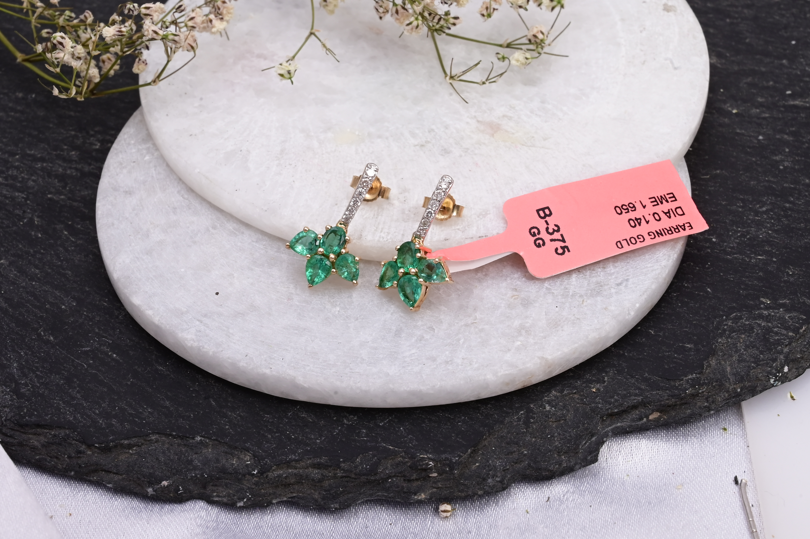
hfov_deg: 21.0
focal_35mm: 97
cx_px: 391
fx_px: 2181
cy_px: 245
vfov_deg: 14.1
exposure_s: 1/100
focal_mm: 70
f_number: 22
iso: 640
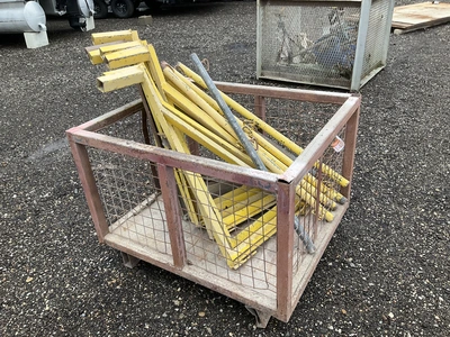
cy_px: 168
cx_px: 225
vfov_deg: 48.2
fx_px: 377
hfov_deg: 61.7
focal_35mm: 29
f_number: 1.8
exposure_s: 1/397
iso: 25
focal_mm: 3
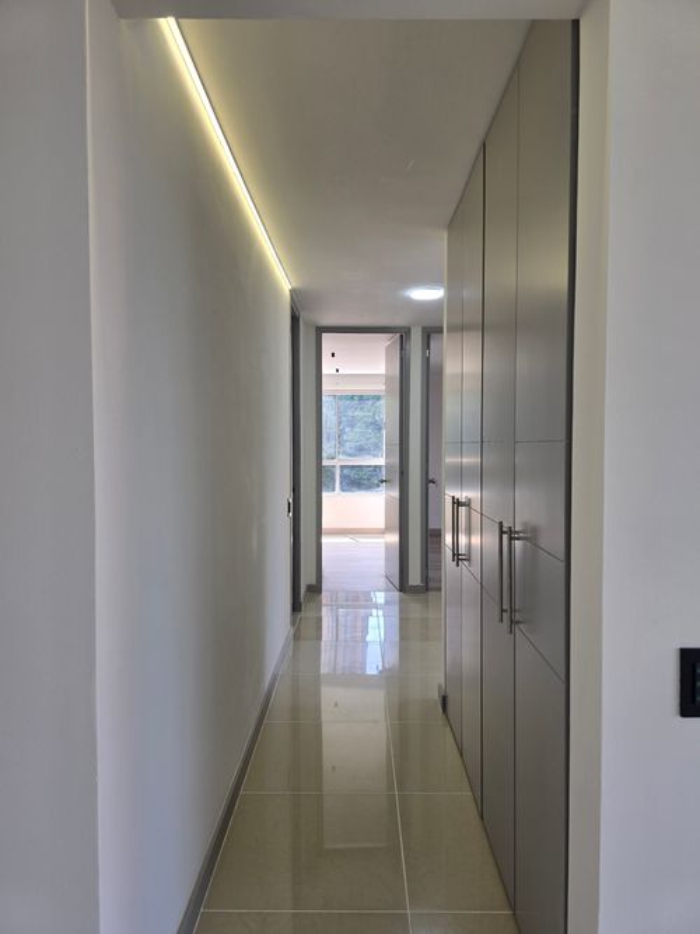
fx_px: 620
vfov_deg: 73.9
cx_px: 350
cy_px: 467
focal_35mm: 23
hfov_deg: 58.9
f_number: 1.7
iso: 25
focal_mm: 6.3
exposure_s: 1/120
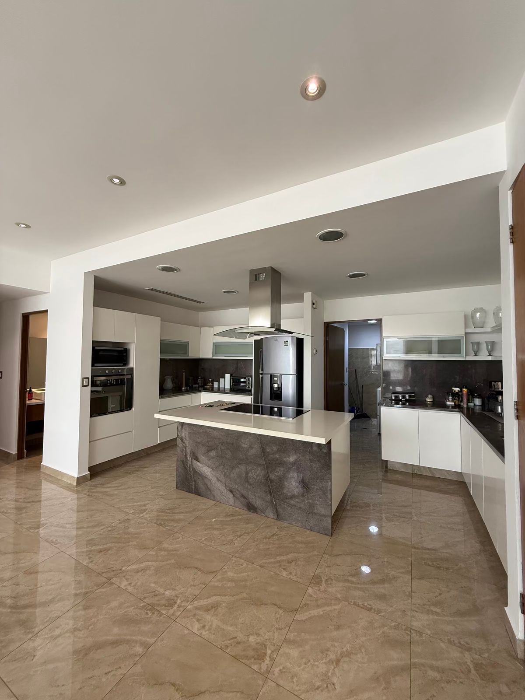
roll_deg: -1.0
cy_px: 350
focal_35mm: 14
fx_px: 283
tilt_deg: +2.9
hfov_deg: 85.7
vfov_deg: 102.1
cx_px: 262
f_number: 2.2
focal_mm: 2.22
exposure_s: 1/99
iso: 200
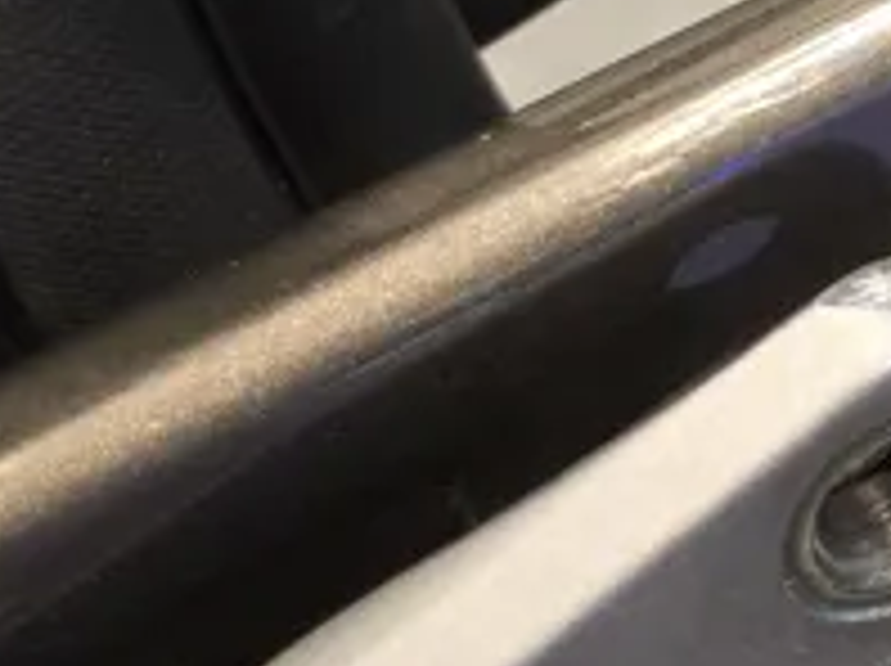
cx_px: 1354
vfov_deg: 14.7
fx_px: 2391
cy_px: -333
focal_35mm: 93
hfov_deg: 18.6
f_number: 1.7
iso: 320
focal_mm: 6.3
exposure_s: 1/50
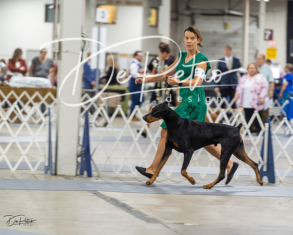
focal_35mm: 152
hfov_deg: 12.7
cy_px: 118
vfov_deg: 10.2
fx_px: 1318
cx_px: 146
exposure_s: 1/160
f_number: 2.8
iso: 2000
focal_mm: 135
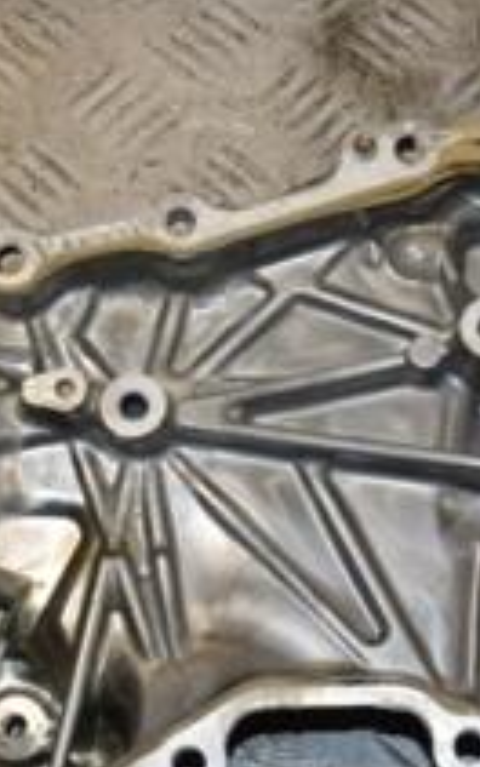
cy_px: 454
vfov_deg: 22.7
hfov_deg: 14.3
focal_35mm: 91
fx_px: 1913
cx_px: 298
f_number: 11
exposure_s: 1/200
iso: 800
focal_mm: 21
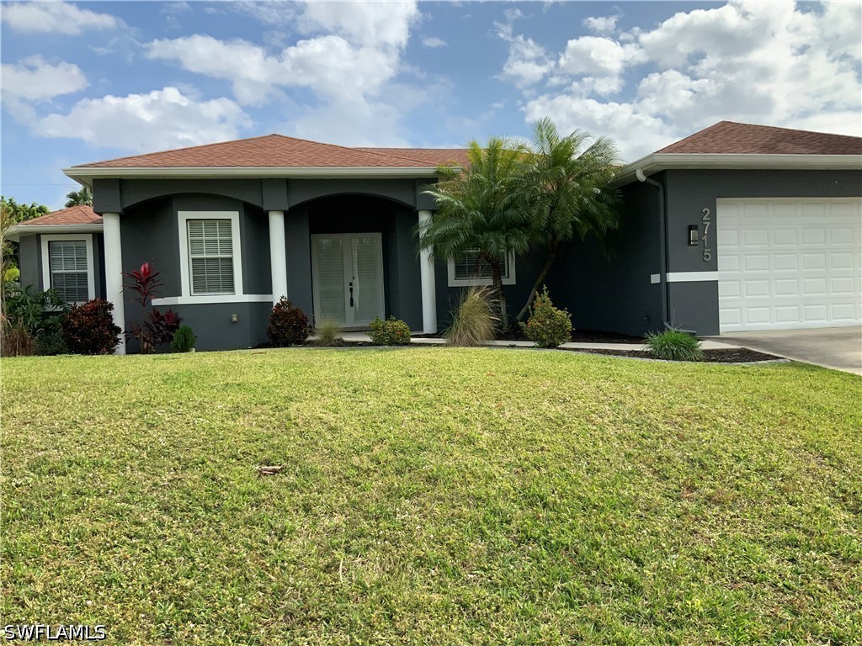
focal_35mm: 29
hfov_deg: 61.7
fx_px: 722
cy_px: 323
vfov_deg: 48.2
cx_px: 431
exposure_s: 1/2058
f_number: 1.8
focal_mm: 3
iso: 16
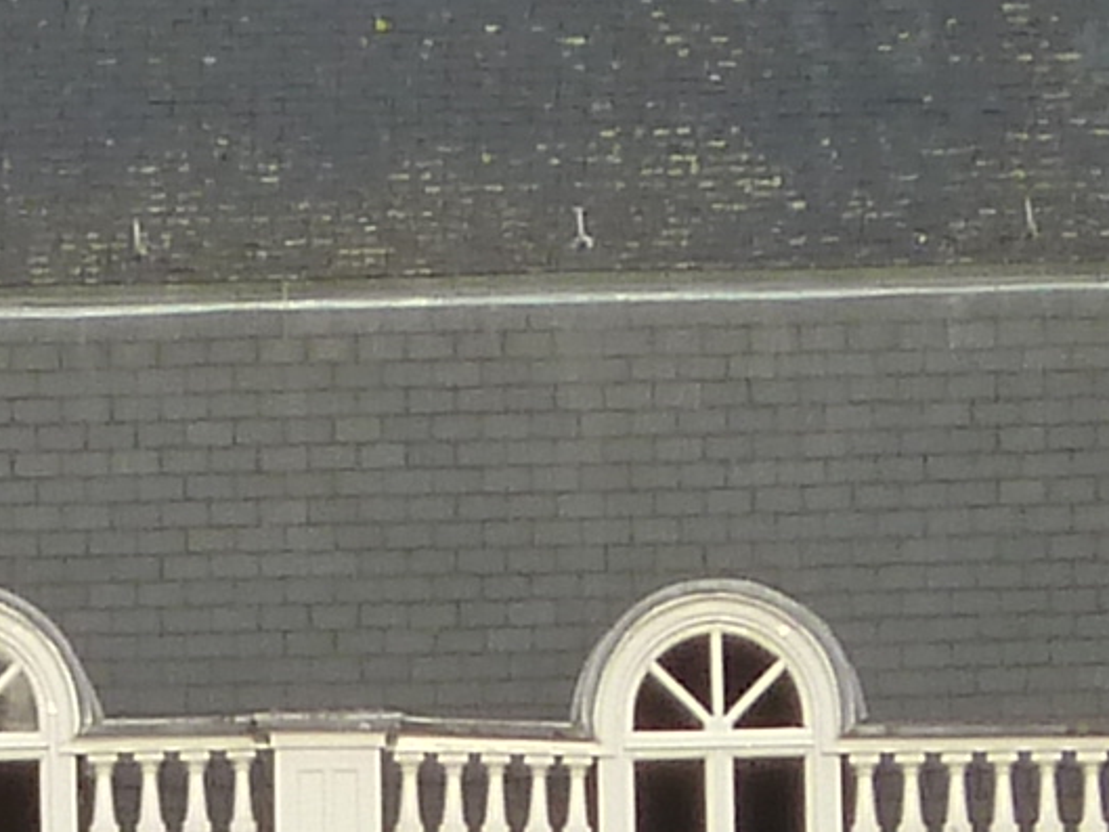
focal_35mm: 1588
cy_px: 1599
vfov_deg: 0.9
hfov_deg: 1.2
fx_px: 50887
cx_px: -113
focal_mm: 34.4
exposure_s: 1/160
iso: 125
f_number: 4.6
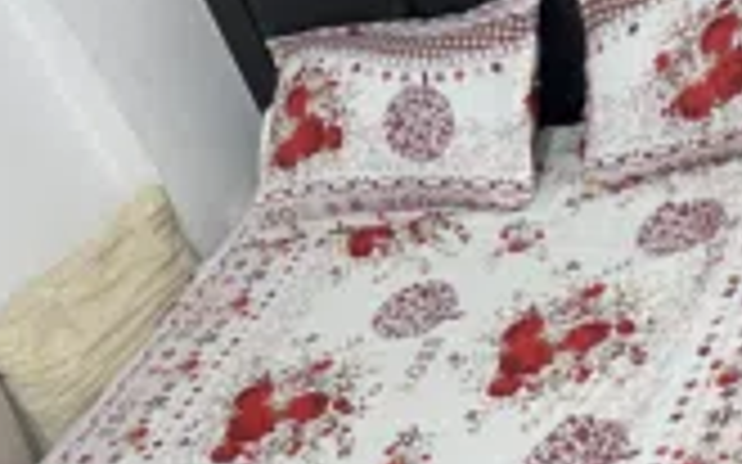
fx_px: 1354
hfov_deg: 30.6
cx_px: 432
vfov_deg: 18.8
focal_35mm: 67
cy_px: 491
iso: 160
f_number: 1.5
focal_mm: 5.7
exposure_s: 1/50
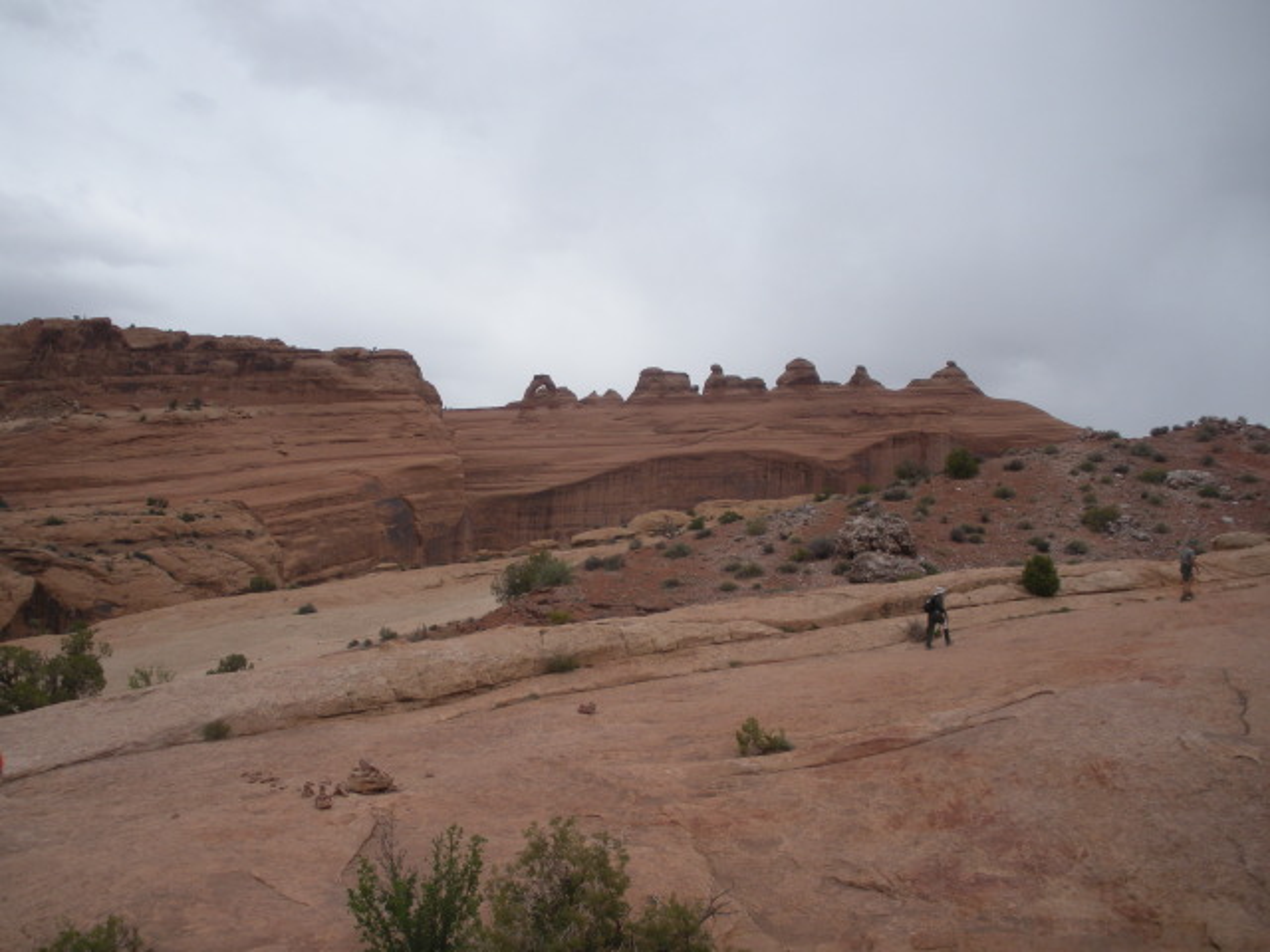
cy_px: 476
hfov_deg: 51.4
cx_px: 635
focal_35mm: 36
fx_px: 1321
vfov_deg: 39.7
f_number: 3.5
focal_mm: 6.3
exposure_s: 1/1174
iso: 64
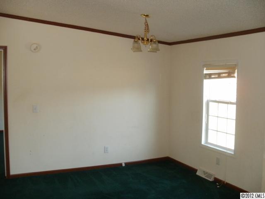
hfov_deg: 51.4
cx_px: 132
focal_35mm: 36
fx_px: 276
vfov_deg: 39.7
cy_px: 100
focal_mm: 6.3
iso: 200
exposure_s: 1/30
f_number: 3.5
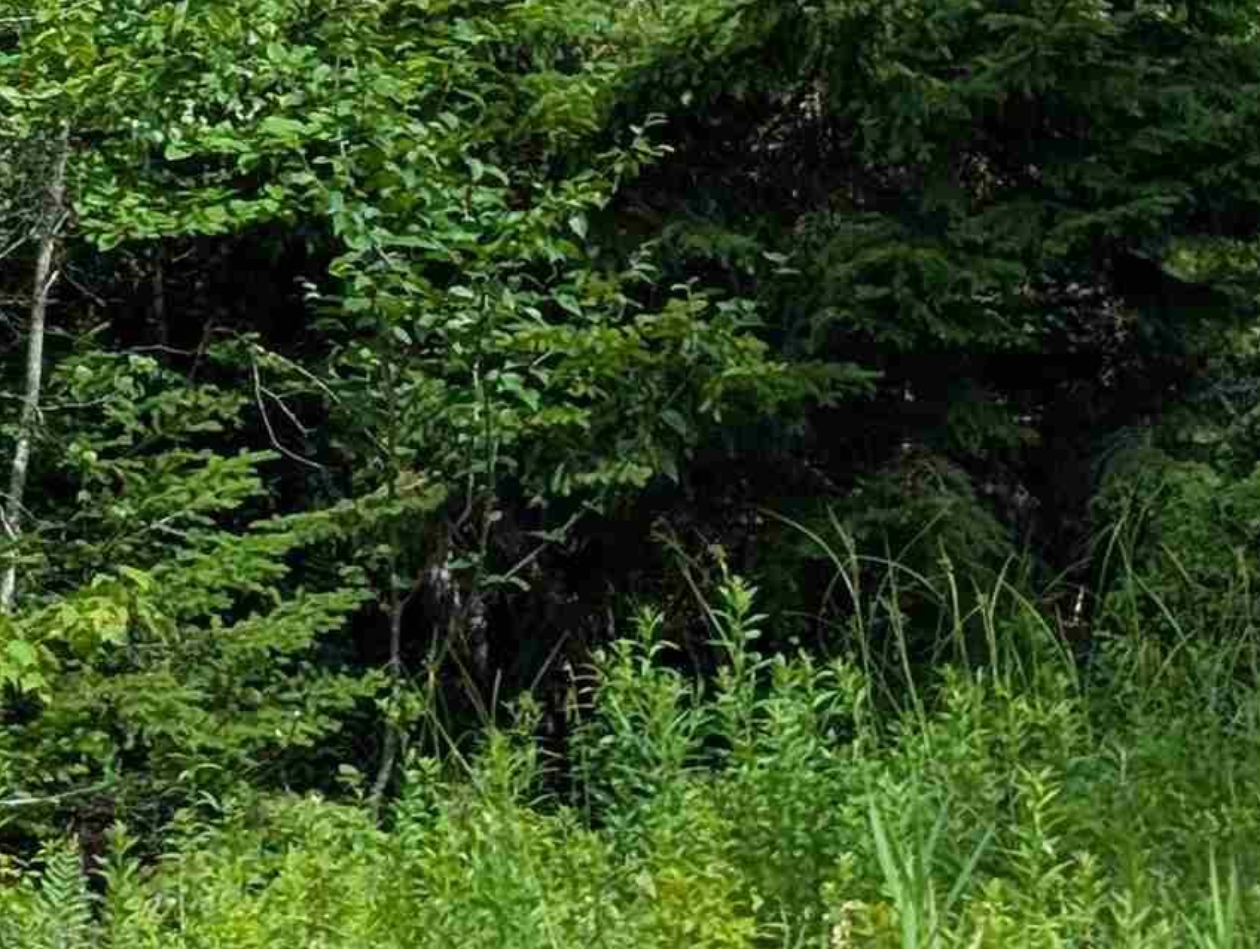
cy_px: -265
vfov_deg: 8.3
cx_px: -37
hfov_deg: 11.0
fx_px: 6453
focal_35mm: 177
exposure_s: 1/580
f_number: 1.68
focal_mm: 6.9
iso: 21
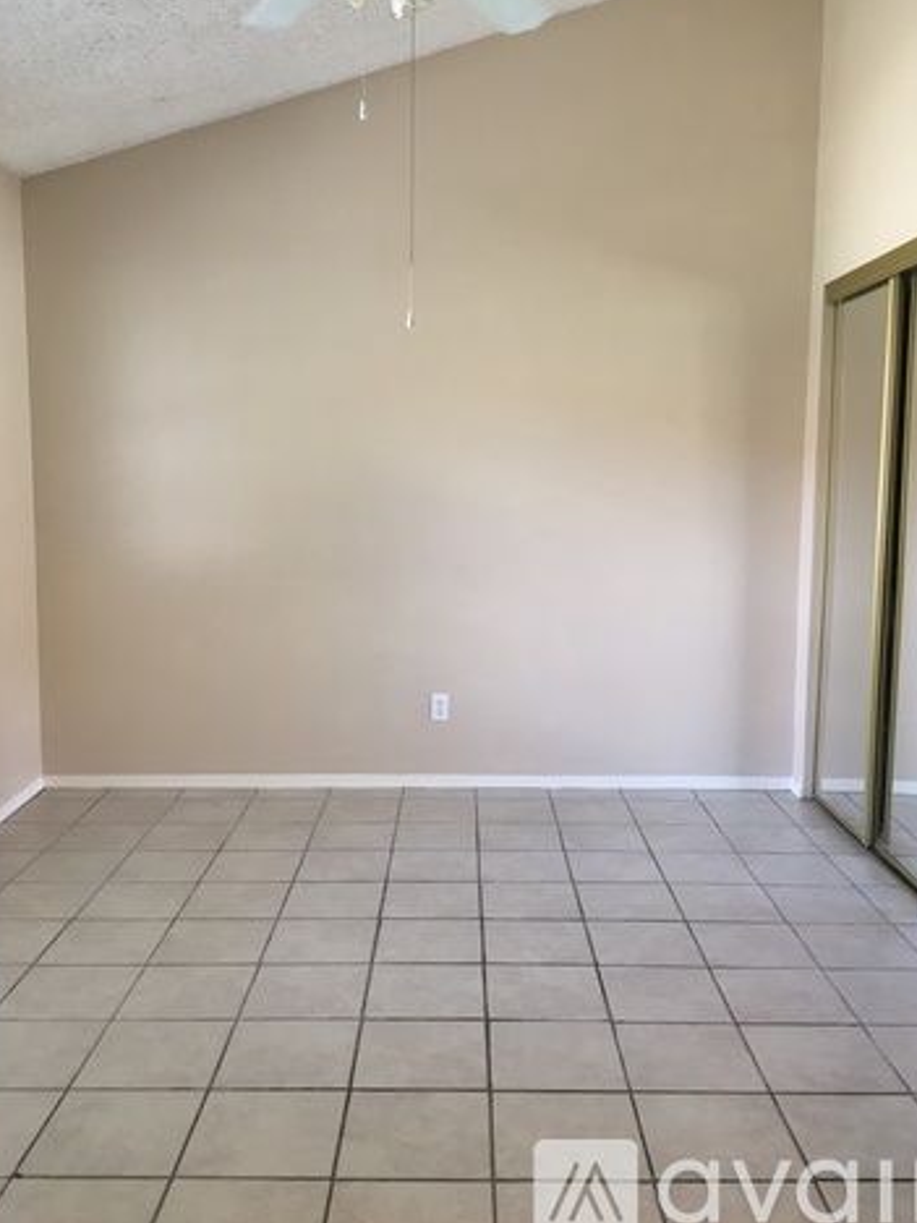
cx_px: 466
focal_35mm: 31
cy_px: 591
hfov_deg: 45.4
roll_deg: +0.3
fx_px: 1095
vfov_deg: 58.3
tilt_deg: -5.9
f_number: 2.2
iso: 80
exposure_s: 1/33
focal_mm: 4.15
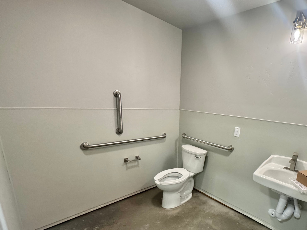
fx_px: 169
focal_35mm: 19
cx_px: 202
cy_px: 145
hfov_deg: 82.1
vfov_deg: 67.6
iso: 320
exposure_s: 1/120
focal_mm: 2.22
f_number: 2.2
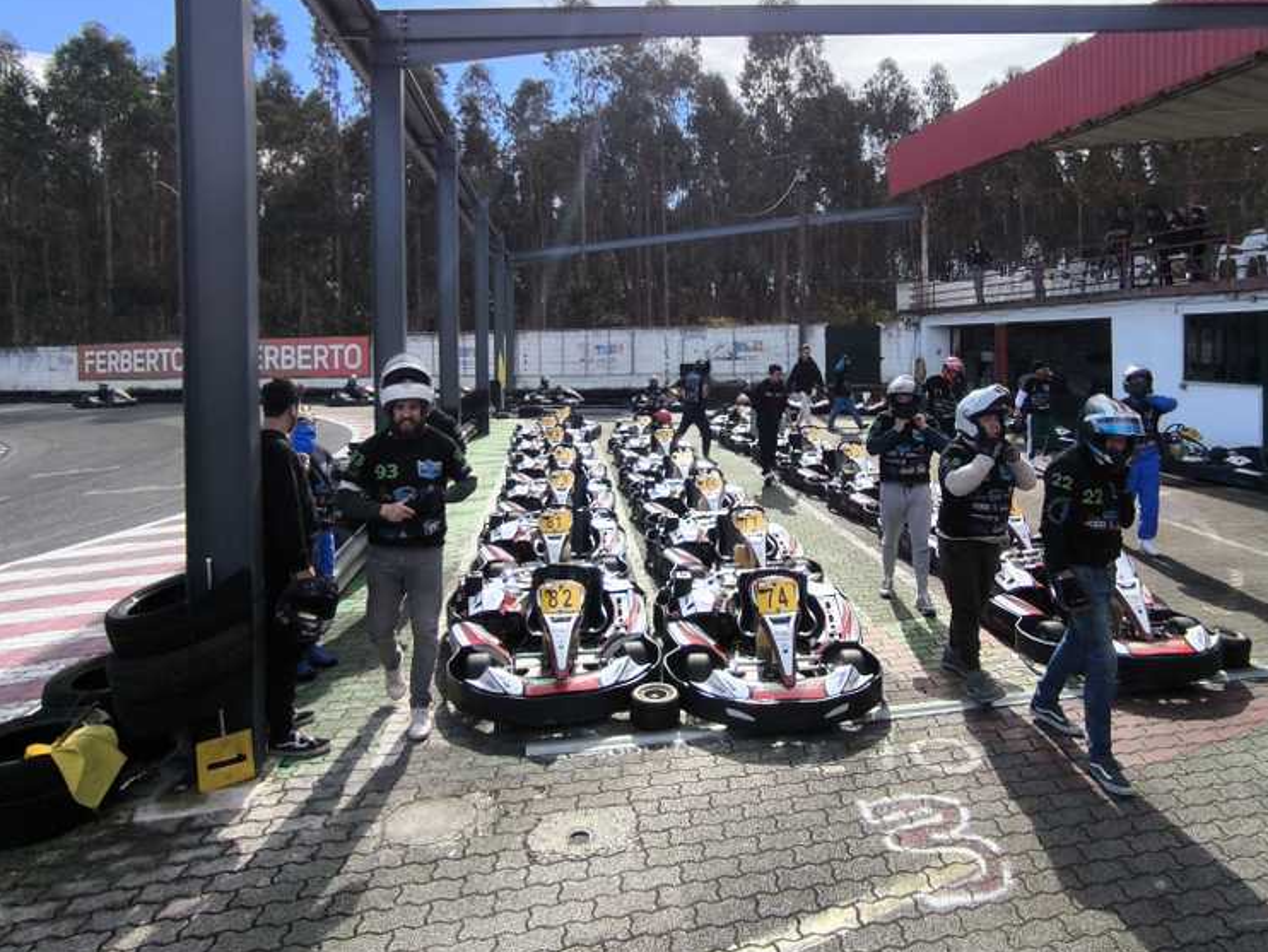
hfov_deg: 73.6
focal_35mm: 23
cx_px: 717
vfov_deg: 58.0
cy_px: 344
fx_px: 843
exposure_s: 1/2060
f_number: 2.2
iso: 50
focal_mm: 1.65
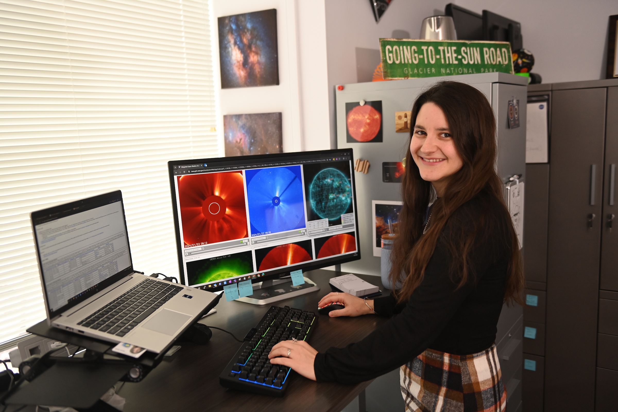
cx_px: 309
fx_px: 549
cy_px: 206
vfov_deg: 41.1
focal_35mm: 32
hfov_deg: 58.7
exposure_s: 1/100
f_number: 2.8
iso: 800
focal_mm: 32
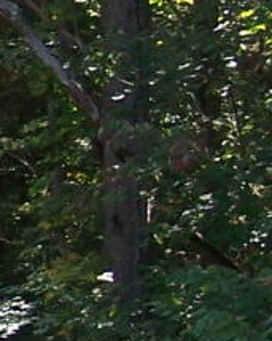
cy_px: 213
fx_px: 2387
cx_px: -398
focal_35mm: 237
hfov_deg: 6.2
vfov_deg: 8.2
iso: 80
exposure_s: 1/80
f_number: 2.8
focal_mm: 6.3
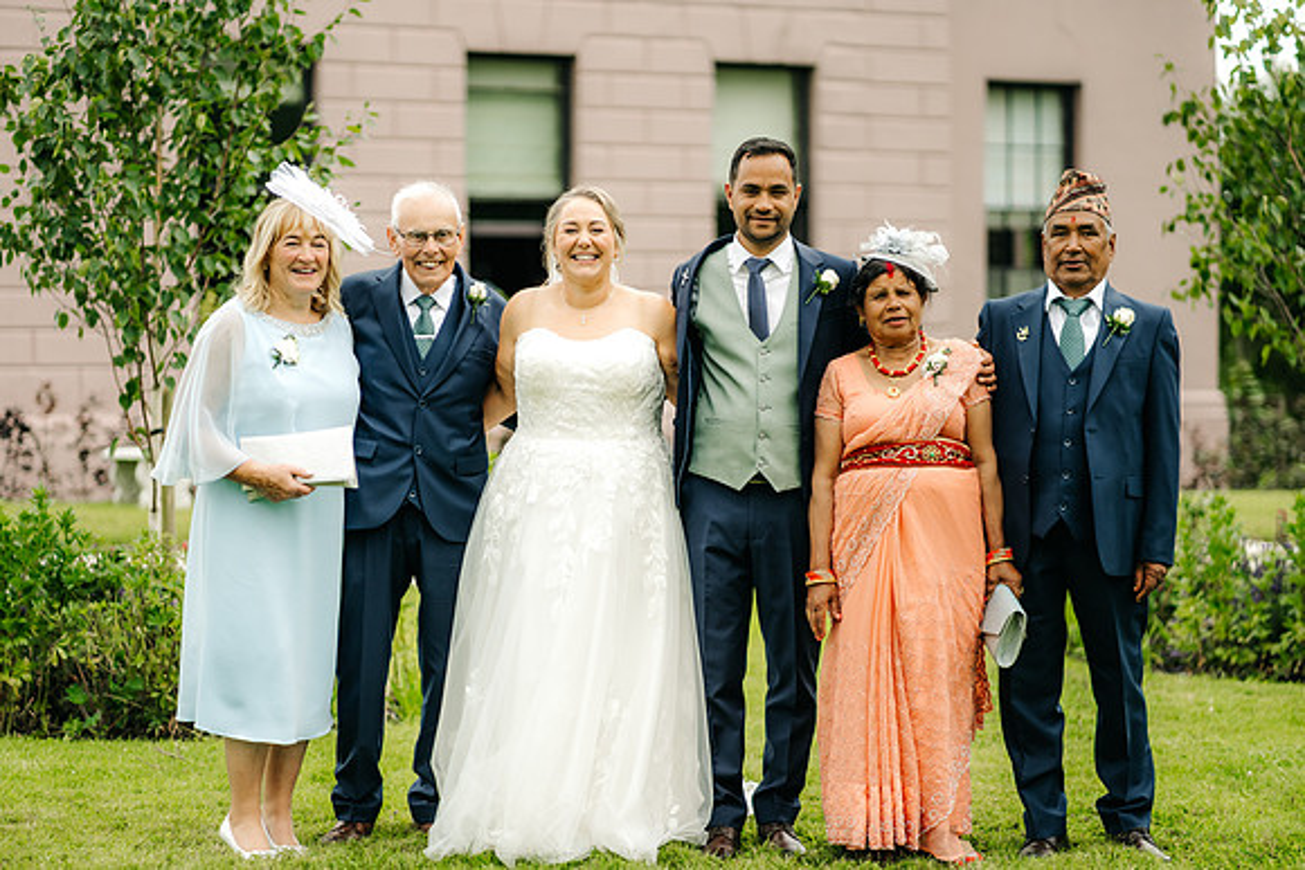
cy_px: 435
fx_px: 3241
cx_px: 619
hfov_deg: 22.8
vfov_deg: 15.3
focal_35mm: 89
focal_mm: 85
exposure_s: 1/800
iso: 100
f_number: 2
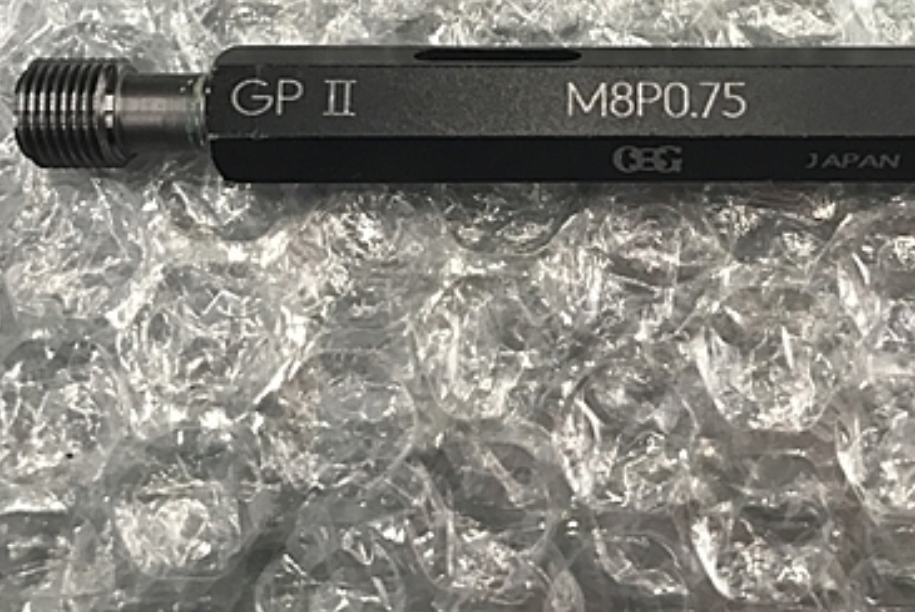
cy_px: 115
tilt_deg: -81.0
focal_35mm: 51
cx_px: 689
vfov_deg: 26.0
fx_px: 1297
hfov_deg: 37.9
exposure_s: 1/33
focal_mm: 3.99
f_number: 1.8
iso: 40
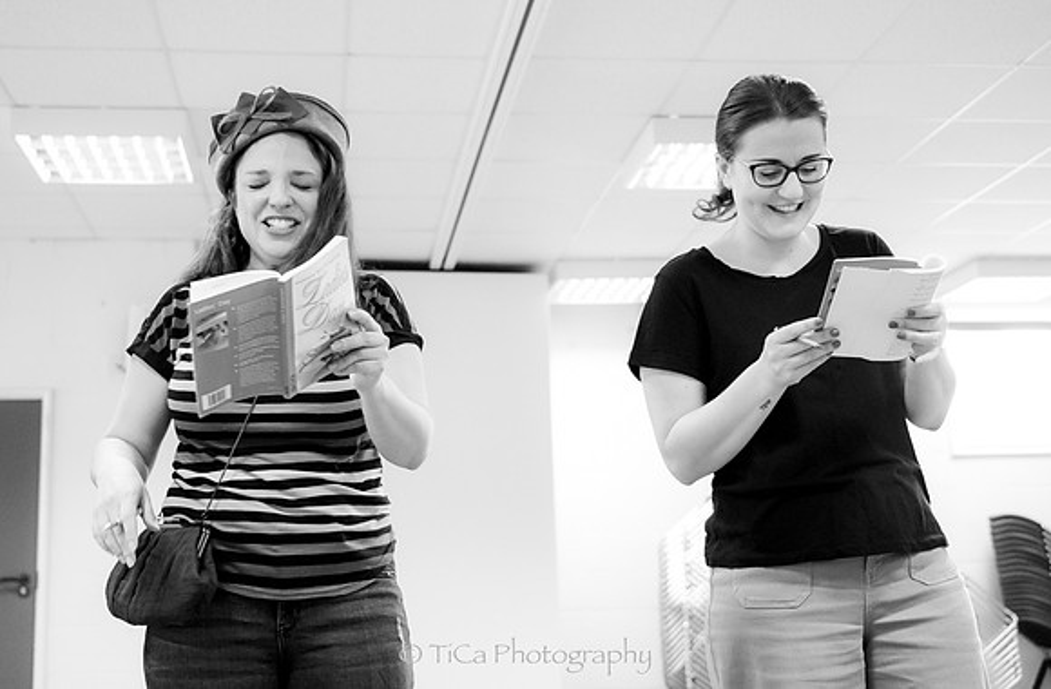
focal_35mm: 49
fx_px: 1437
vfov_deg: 26.9
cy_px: 327
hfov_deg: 40.2
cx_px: 517
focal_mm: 30.5
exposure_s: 1/125
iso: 1600
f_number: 2.8
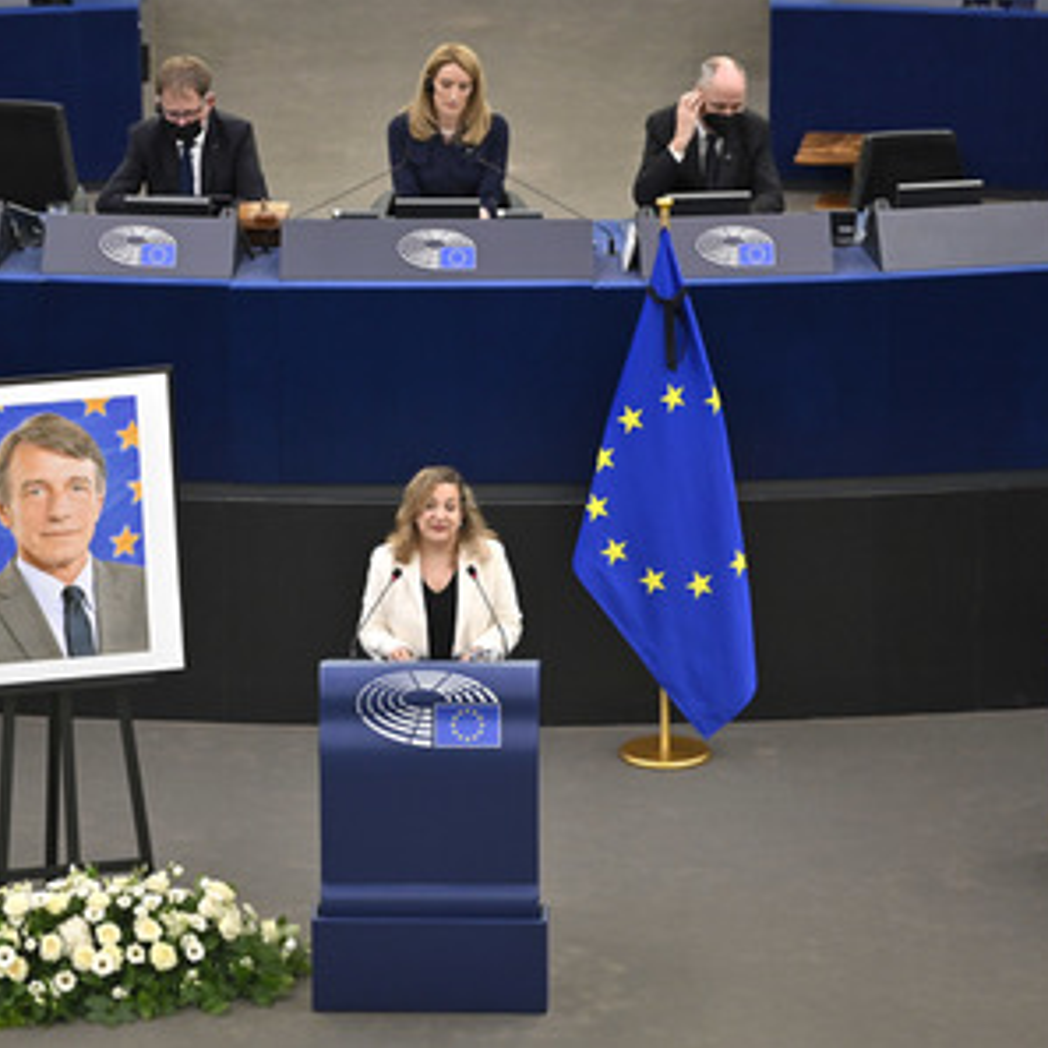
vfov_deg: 6.8
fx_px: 8837
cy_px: 522
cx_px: 425
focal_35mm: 258
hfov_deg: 6.8
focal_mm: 200
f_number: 2.8
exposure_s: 1/400
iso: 1000
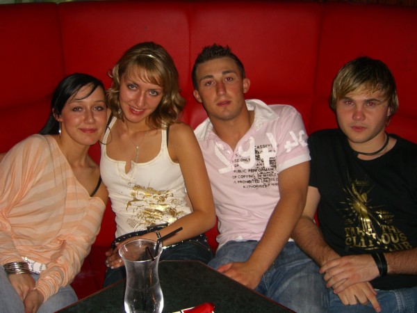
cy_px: 156
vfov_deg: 37.7
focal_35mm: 38
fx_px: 458
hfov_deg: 49.0
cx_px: 208
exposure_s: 1/60
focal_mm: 7.9
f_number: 2.8
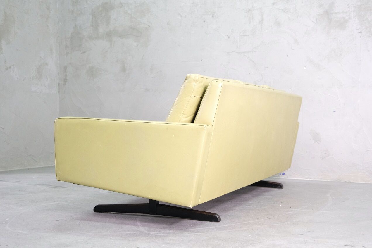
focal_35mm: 46
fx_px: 475
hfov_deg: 42.7
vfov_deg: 29.2
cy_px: 124
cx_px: 186
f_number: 4
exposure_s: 1/45
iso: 2500
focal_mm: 30.8
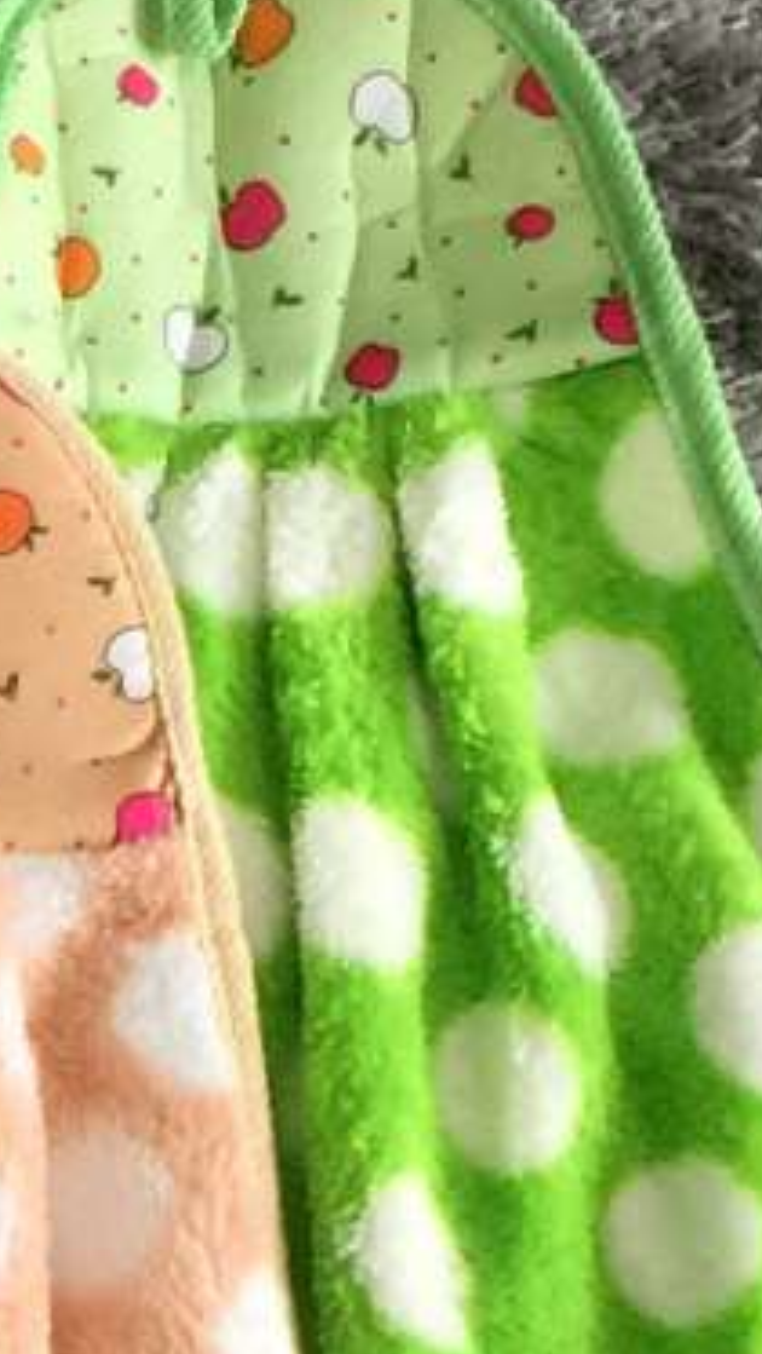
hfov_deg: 6.9
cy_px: 1550
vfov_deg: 12.7
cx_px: -1052
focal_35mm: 166
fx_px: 5959
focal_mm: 4.15
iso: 50
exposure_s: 1/33
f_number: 2.2
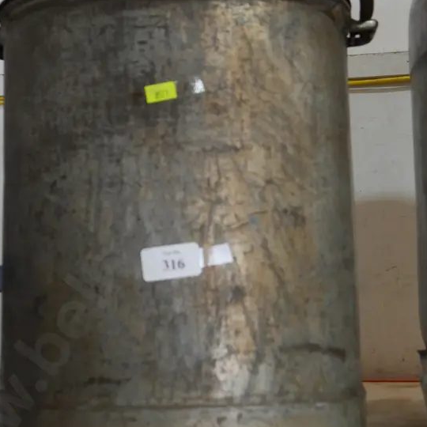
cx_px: 170
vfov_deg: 30.0
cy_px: 193
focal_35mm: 57
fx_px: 795
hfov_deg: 30.0
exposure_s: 1/60
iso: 500
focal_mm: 17
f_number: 4.5
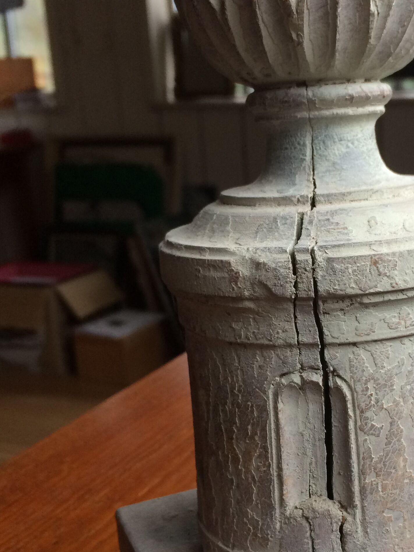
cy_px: 311
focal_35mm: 50
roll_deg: +1.5
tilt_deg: -16.8
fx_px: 797
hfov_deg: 28.7
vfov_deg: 38.1
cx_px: 305
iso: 64
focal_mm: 4.15
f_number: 2.2
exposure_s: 1/33
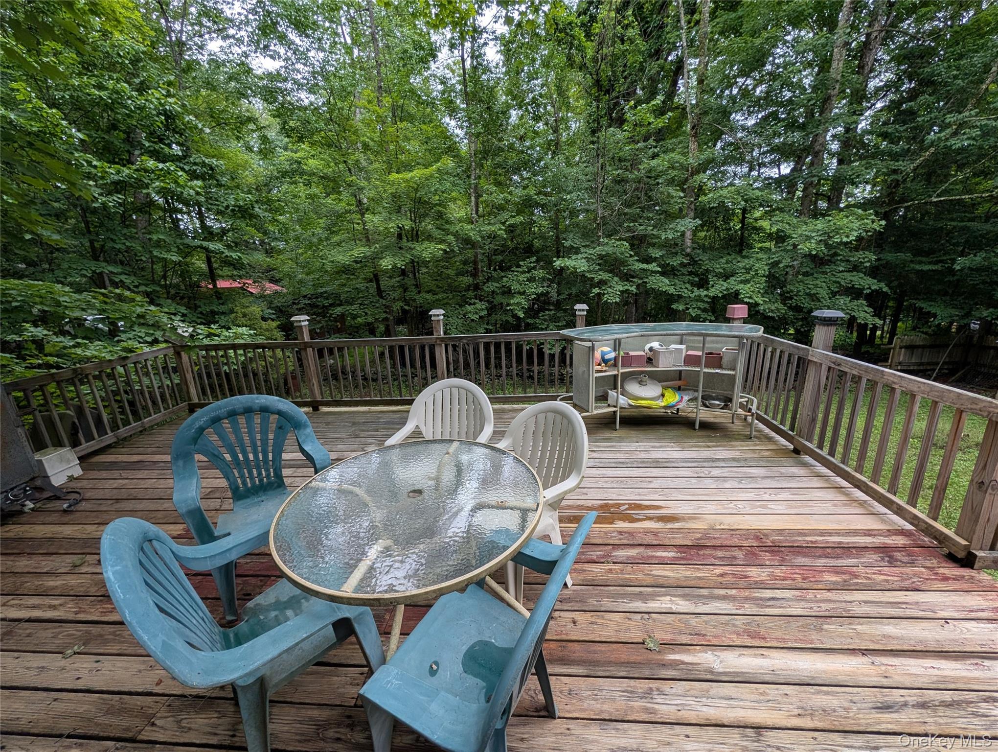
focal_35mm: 12
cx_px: 499
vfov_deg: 94.6
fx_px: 346
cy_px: 376
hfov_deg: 110.5
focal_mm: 2.02
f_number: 1.7
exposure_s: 1/760
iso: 47
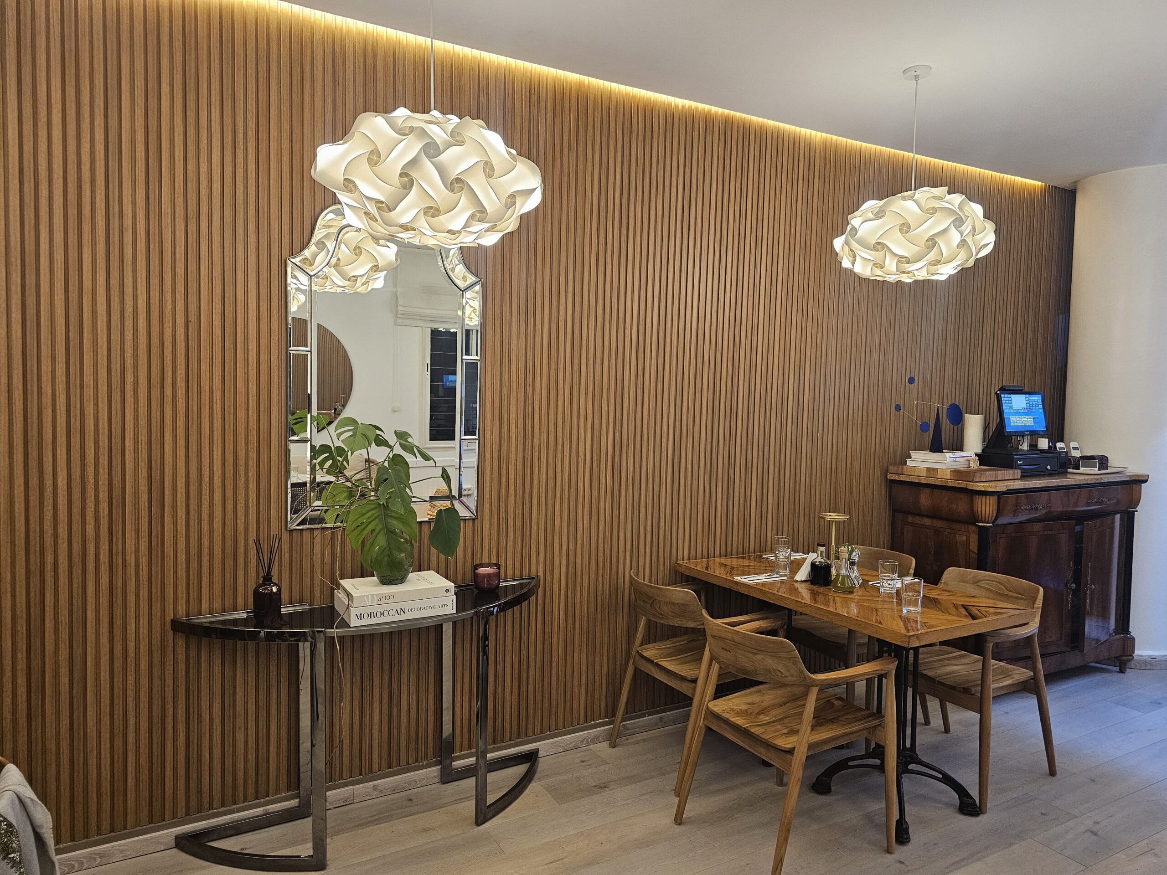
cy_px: 438
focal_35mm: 23
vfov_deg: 58.9
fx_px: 775
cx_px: 584
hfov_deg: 73.9
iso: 320
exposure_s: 1/100
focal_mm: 6.3
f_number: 1.7
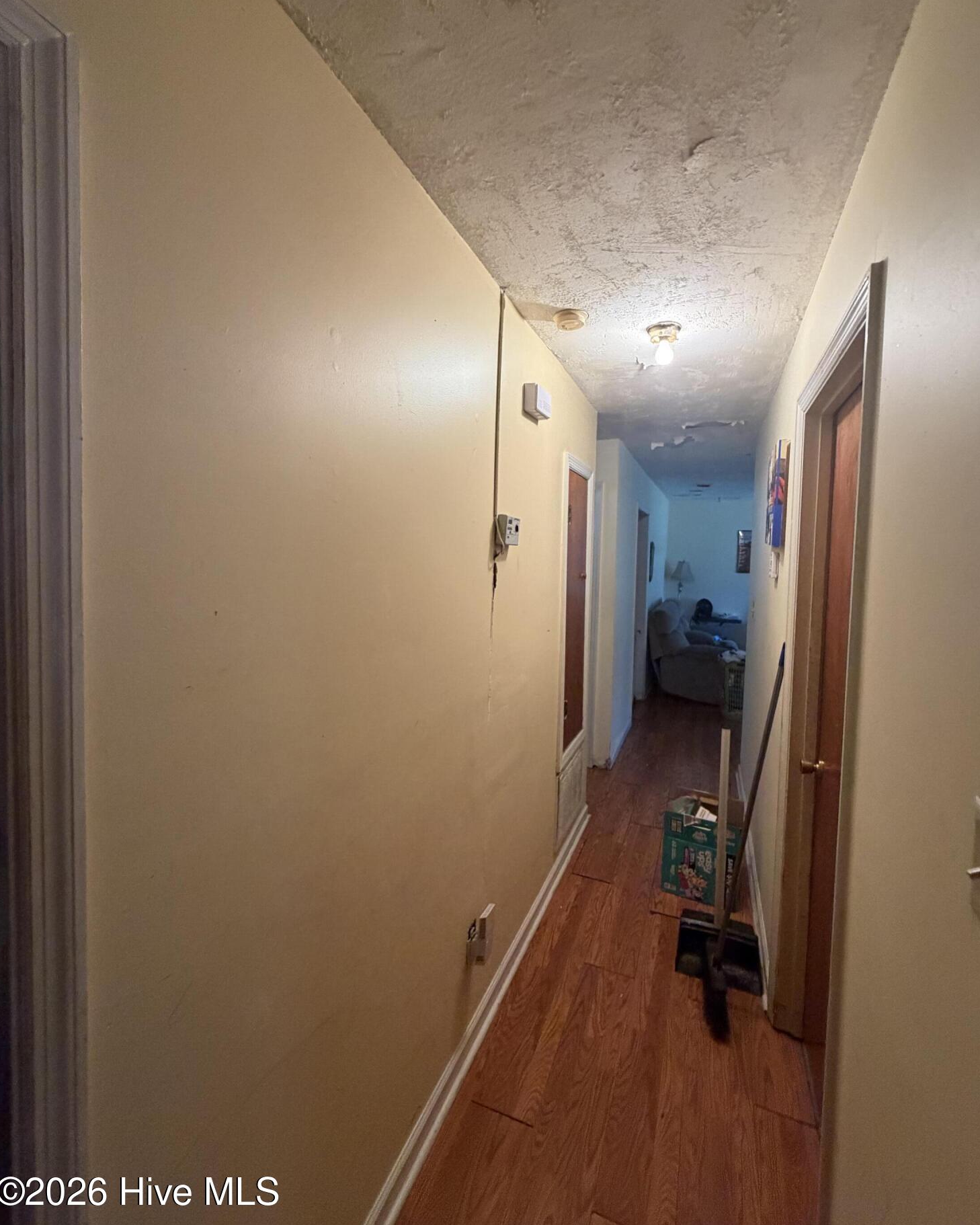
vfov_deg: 96.7
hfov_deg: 84.0
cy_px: 581
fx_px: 544
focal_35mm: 15
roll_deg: -1.4
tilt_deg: -1.9
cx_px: 497
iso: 400
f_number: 2.2
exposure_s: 1/60
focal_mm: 2.22
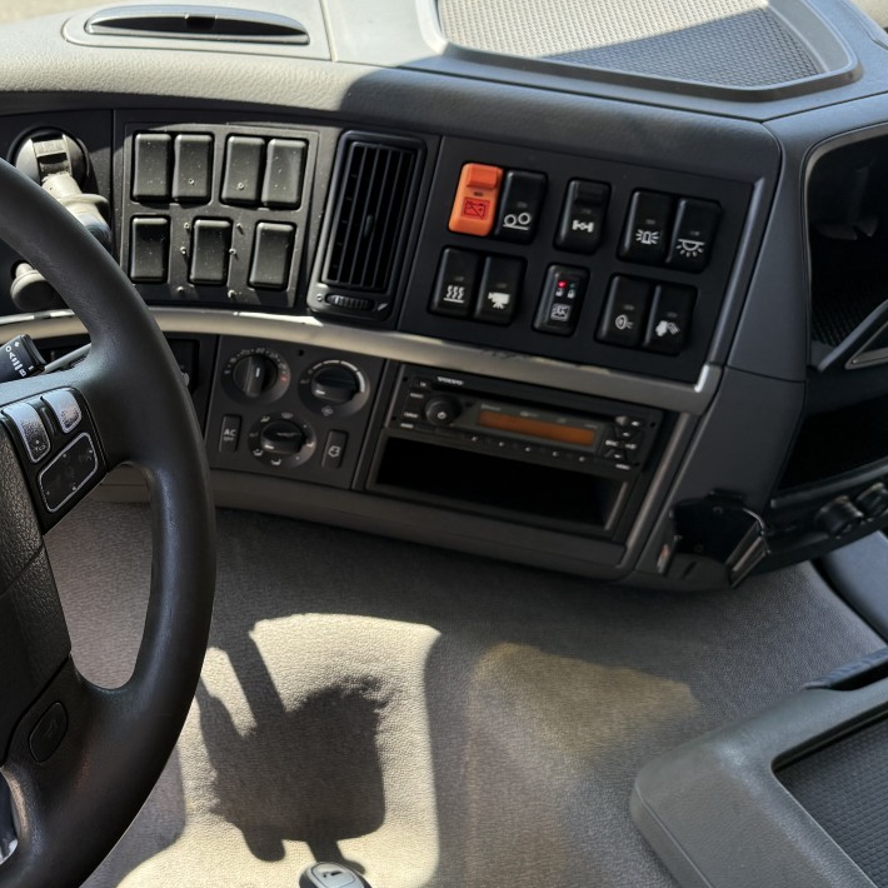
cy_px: 445
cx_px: 41
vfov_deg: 39.2
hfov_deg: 36.1
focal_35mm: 43
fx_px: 1248
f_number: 1.78
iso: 100
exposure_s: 1/368
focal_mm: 6.76
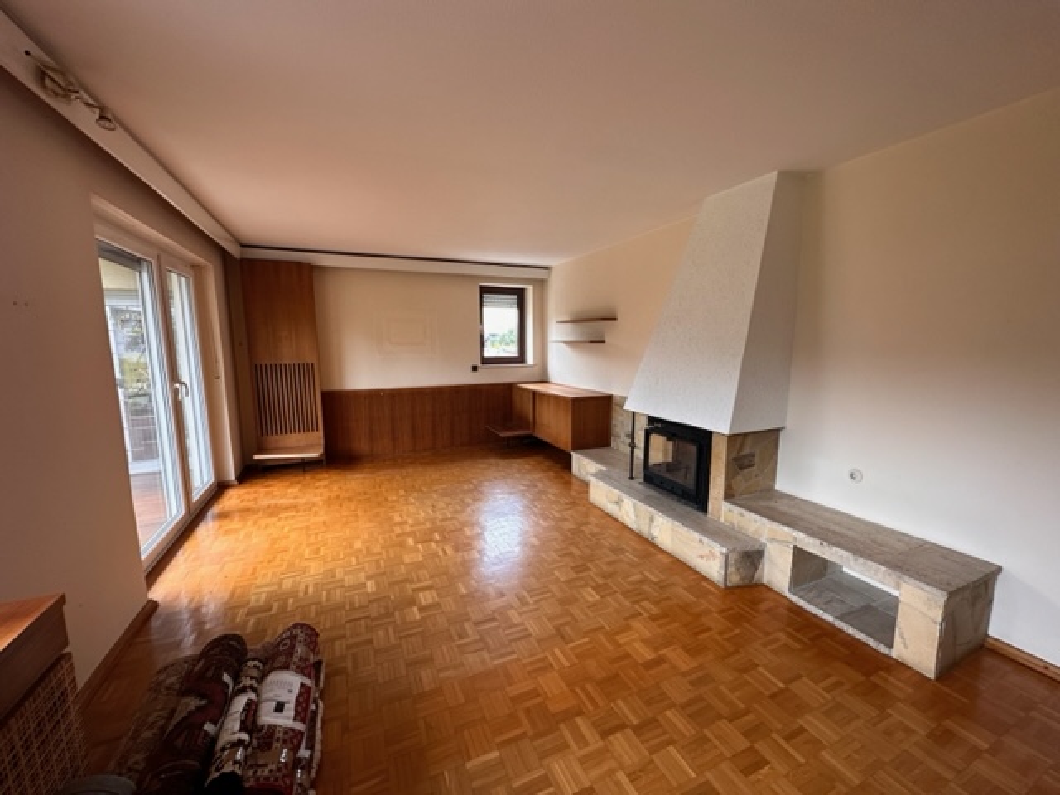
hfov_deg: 102.1
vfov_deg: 85.7
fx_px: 429
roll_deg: +0.7
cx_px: 530
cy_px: 398
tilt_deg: -8.0
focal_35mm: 14
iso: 160
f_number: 2.2
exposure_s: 1/100
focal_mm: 2.22
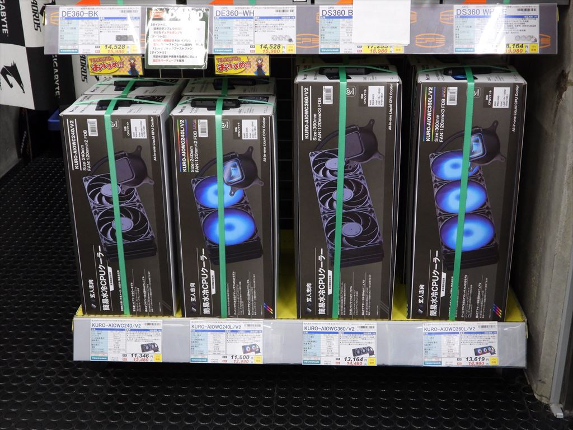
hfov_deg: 40.4
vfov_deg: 30.9
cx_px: 286
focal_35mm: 47
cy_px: 215
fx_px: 778
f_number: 3.2
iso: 400
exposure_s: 1/30
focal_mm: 8.5
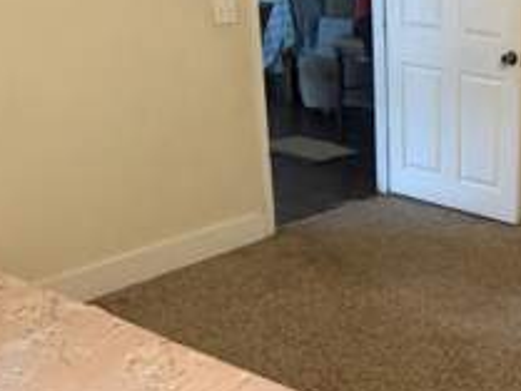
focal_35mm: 55
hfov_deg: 31.8
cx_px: 541
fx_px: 828
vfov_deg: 26.6
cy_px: 215
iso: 800
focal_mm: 6.76
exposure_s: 1/40
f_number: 1.78
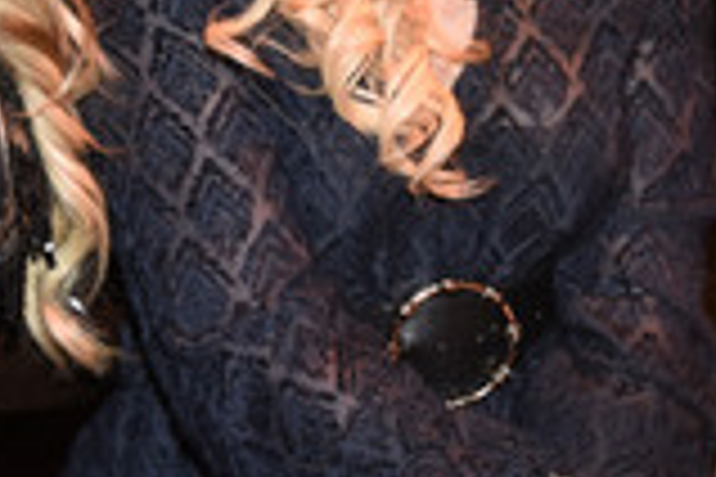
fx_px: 2486
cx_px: 191
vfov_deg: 10.8
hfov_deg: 16.3
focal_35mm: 125
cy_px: -72
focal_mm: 44
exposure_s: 1/60
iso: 1600
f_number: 6.3
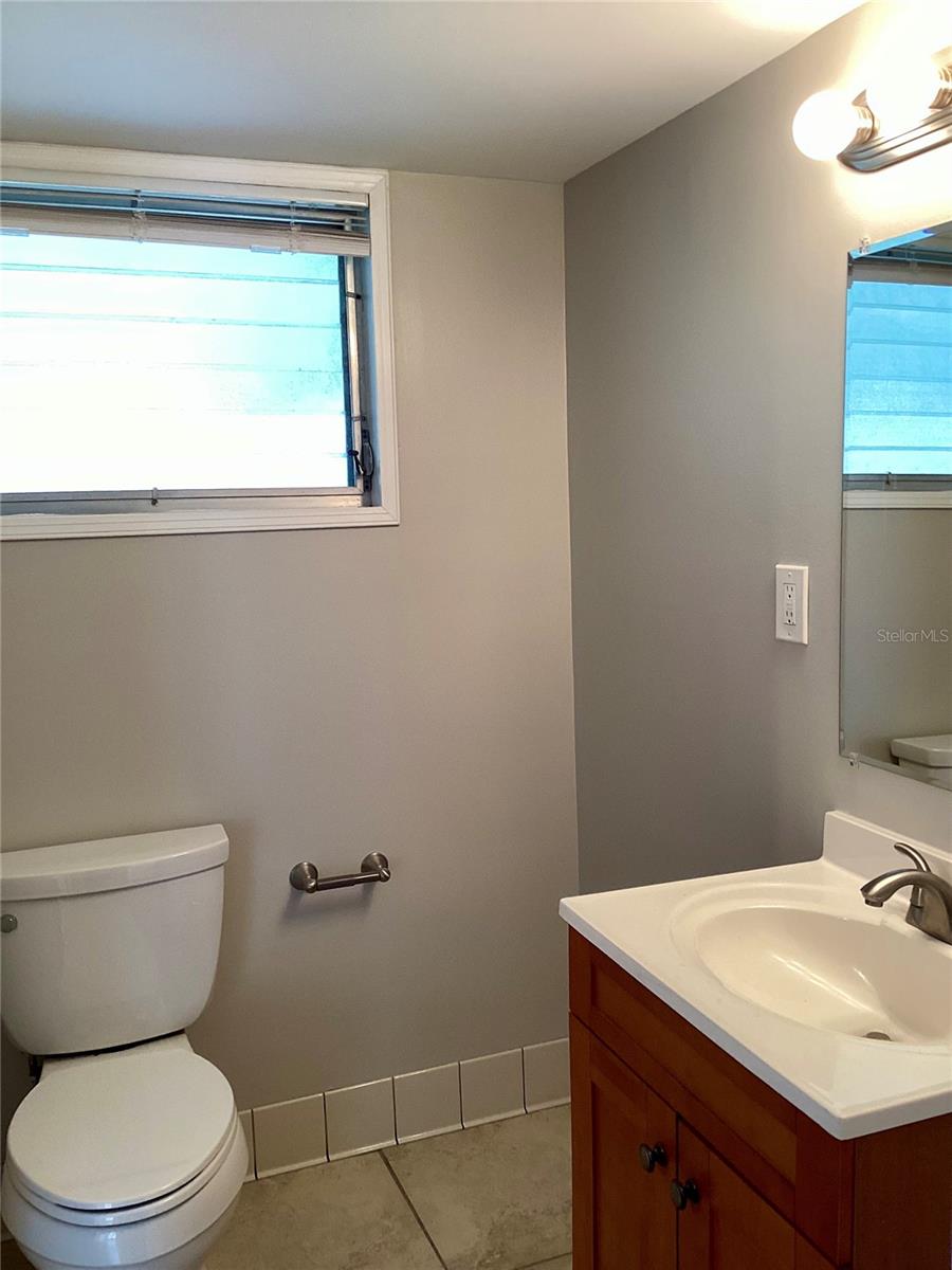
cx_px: 476
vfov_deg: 58.4
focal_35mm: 31
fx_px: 1137
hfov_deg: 45.4
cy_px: 635
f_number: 2.4
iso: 80
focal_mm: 3.3
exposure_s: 1/60
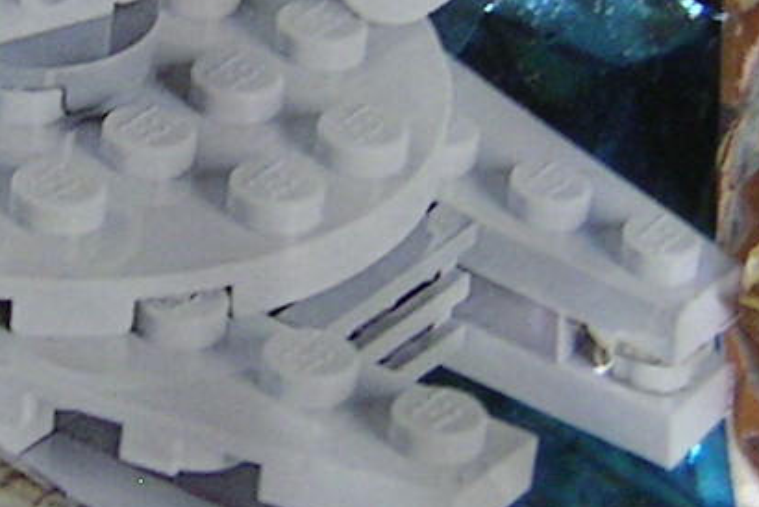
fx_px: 3080
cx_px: 13
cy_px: 89
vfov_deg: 9.4
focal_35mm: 146
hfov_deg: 13.9
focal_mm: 5.6
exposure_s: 1/6.9
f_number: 2.8
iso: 100
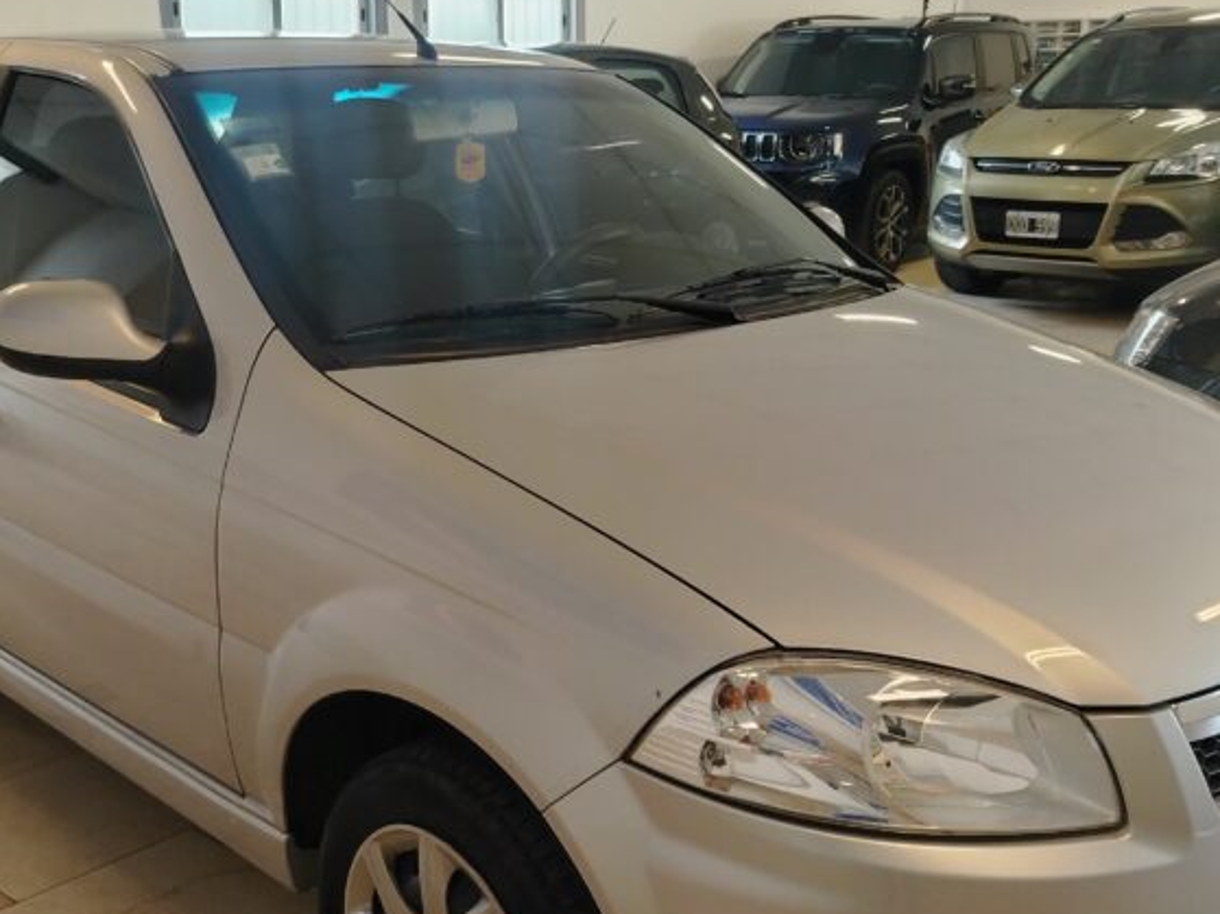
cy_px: 528
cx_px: 557
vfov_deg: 32.8
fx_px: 1550
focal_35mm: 44
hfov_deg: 42.9
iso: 584
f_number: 1.75
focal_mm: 5.25
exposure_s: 1/50
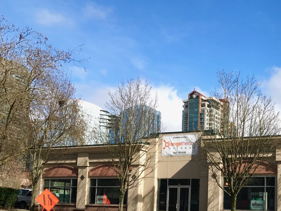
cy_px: 170
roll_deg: -1.9
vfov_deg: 29.6
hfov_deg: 38.3
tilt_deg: +6.9
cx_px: 223
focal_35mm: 48
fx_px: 390
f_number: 1.8
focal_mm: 3.99
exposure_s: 1/2519
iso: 20
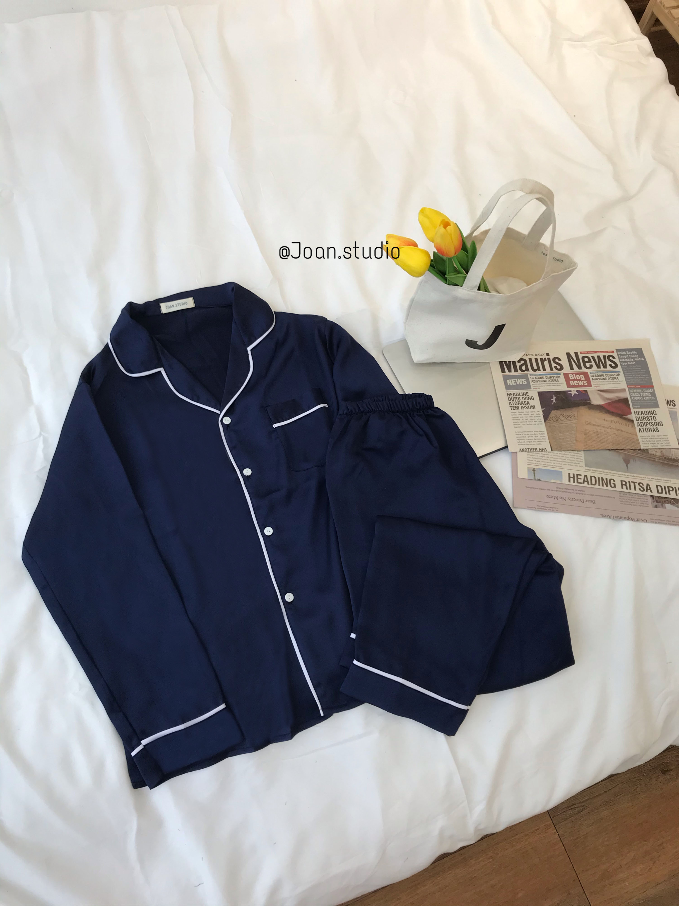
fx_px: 732
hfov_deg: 49.7
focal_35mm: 28
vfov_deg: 63.5
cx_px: 340
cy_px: 453
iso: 20
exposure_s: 1/117
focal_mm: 3.99
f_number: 1.8
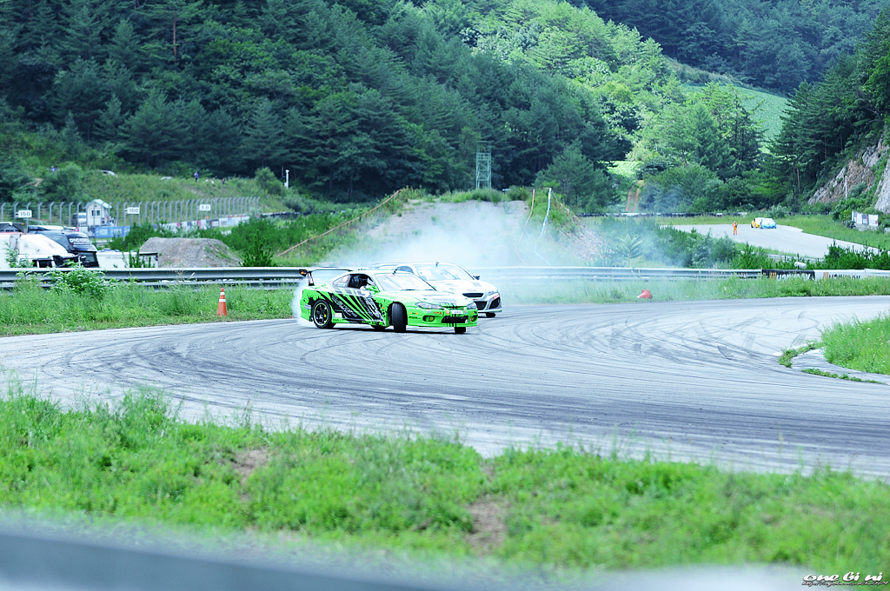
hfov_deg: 13.4
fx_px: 3778
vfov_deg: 8.9
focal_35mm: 153
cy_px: 296
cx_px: 445
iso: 200
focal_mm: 102
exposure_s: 1/800
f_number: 2.8
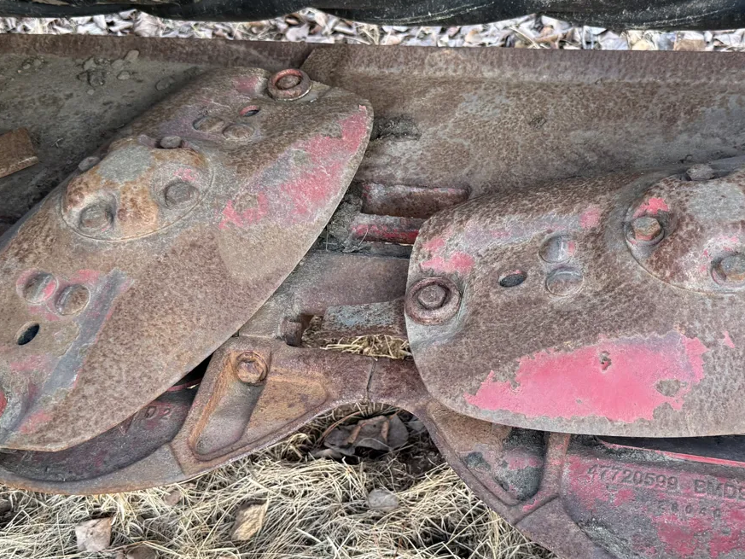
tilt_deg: -46.8
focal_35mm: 44
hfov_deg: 42.8
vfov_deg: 32.9
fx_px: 947
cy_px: 273
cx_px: 434
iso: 200
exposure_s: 1/87
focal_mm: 6.76
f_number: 1.78
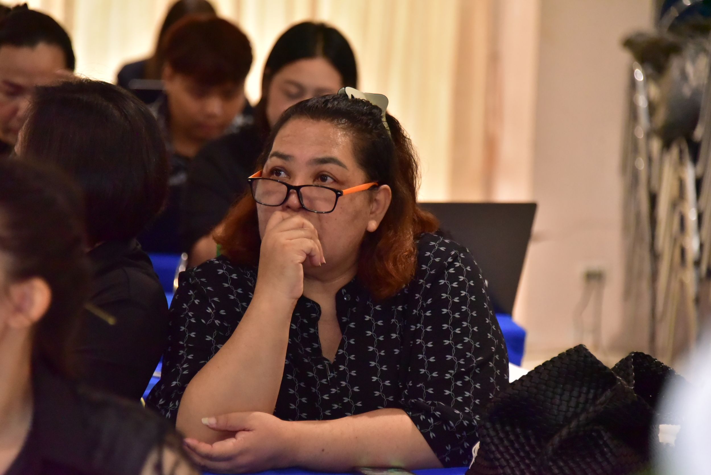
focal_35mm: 200
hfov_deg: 10.3
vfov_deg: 6.9
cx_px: 356
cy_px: 238
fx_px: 3951
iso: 10000
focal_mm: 200
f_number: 5.6
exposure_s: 1/160
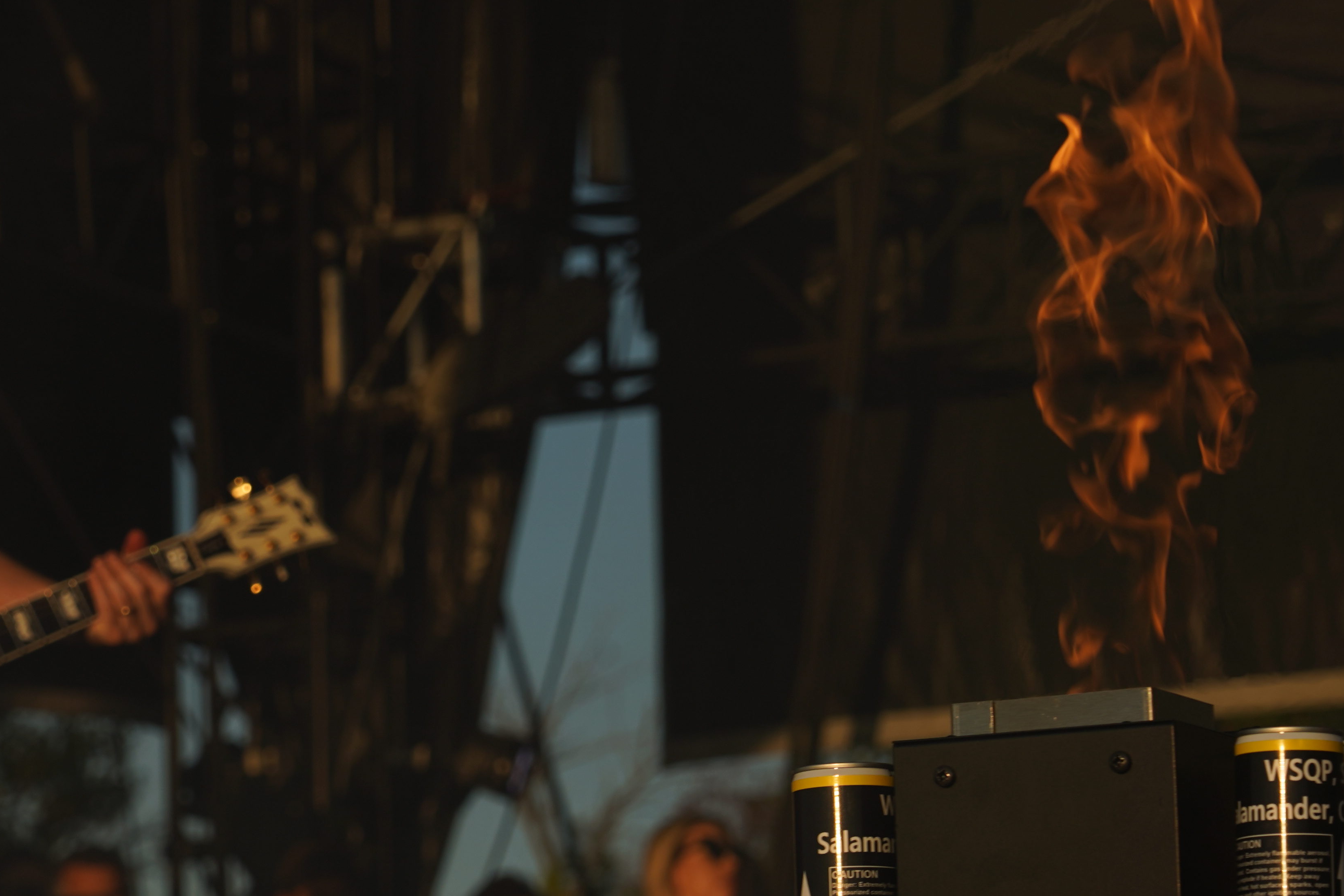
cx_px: 242
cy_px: 501
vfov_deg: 7.2
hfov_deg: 10.7
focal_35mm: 191
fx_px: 7130
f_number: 8
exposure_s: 1/500
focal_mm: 105
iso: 100
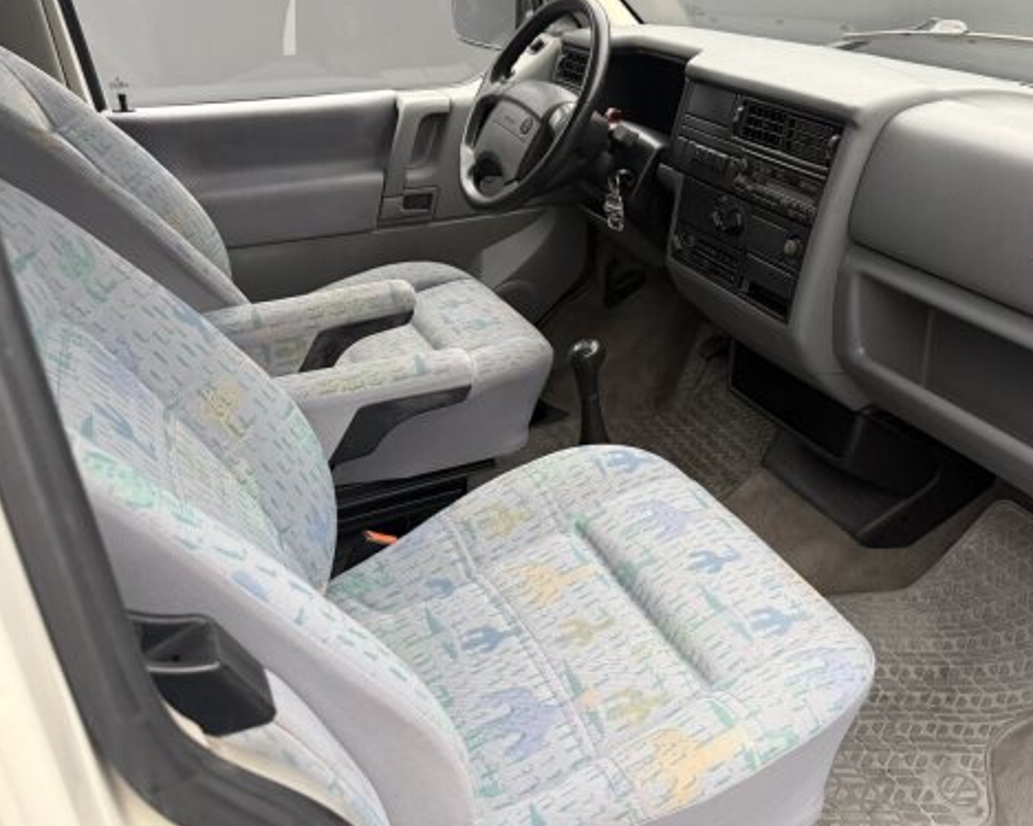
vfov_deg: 45.7
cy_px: 372
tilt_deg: -26.3
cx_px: 678
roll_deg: +0.5
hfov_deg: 54.7
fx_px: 978
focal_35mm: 32
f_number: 1.78
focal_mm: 6.76
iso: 250
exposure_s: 1/50
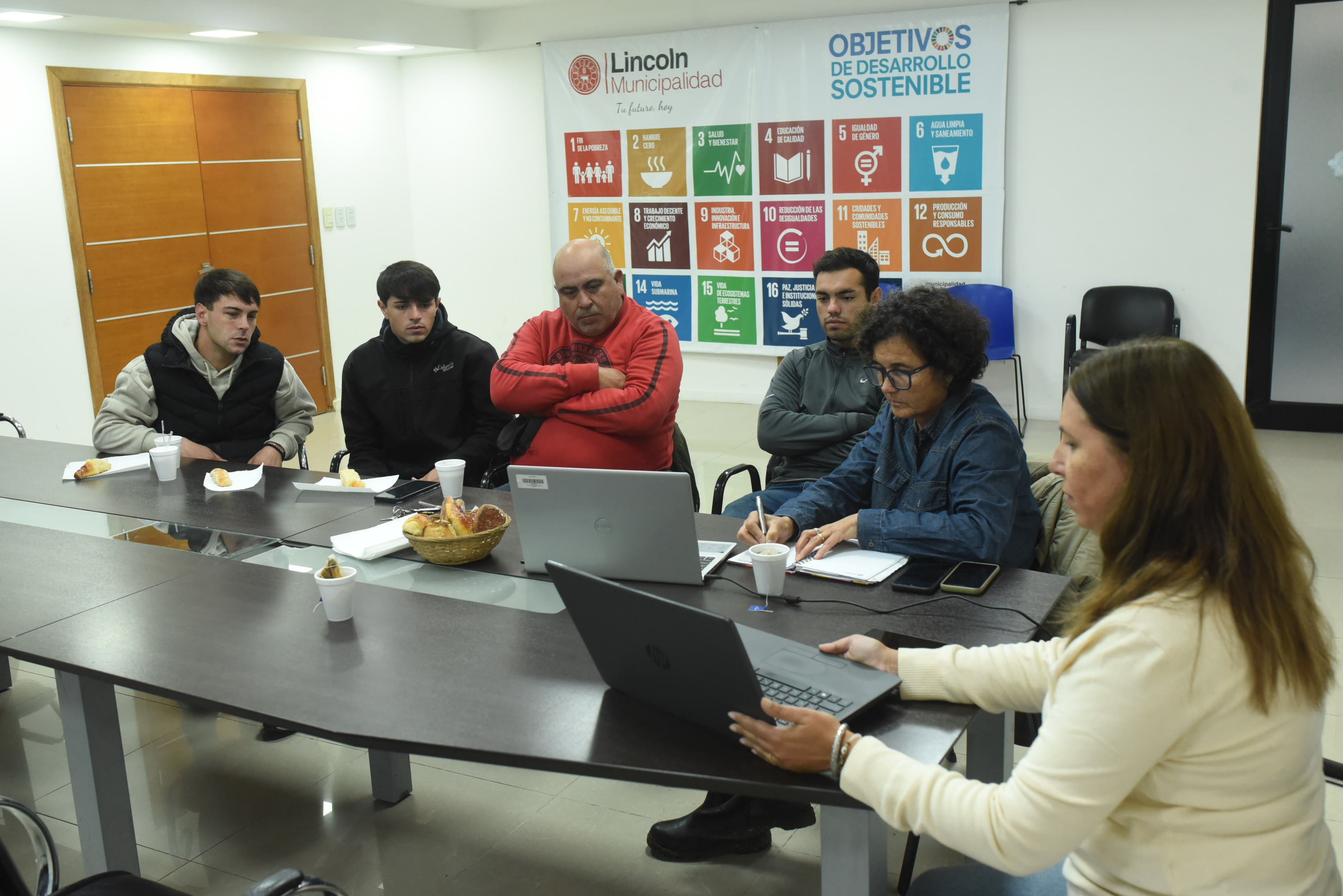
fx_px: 1306
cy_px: 448
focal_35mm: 35
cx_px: 672
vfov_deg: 37.9
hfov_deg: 54.4
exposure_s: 1/200
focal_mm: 35
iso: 3200
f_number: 6.3
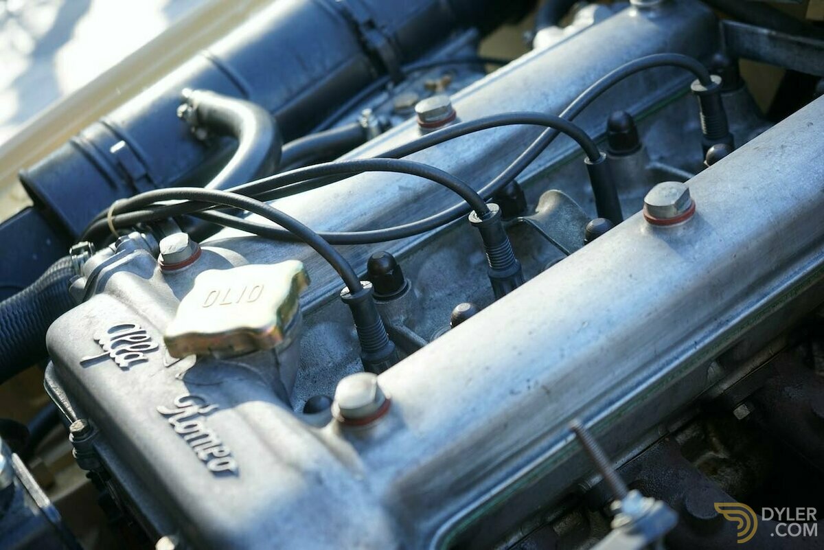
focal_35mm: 48
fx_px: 1099
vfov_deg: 28.1
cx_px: 412
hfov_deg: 41.1
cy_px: 275
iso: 100
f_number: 4.5
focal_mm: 48
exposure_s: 1/60
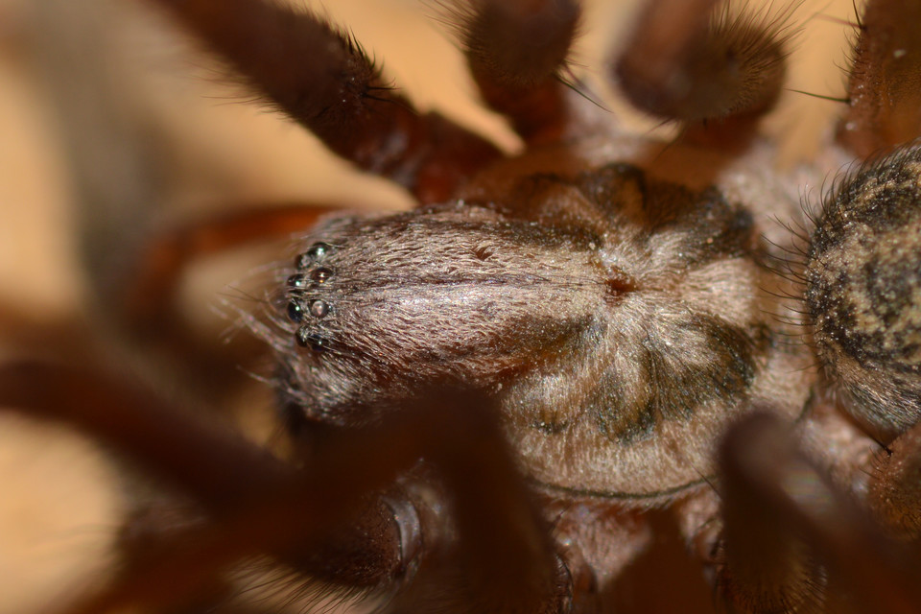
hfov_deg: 13.7
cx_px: 460
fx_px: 3837
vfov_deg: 9.1
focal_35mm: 150
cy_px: 307
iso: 100
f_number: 18
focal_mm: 100
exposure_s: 1/200
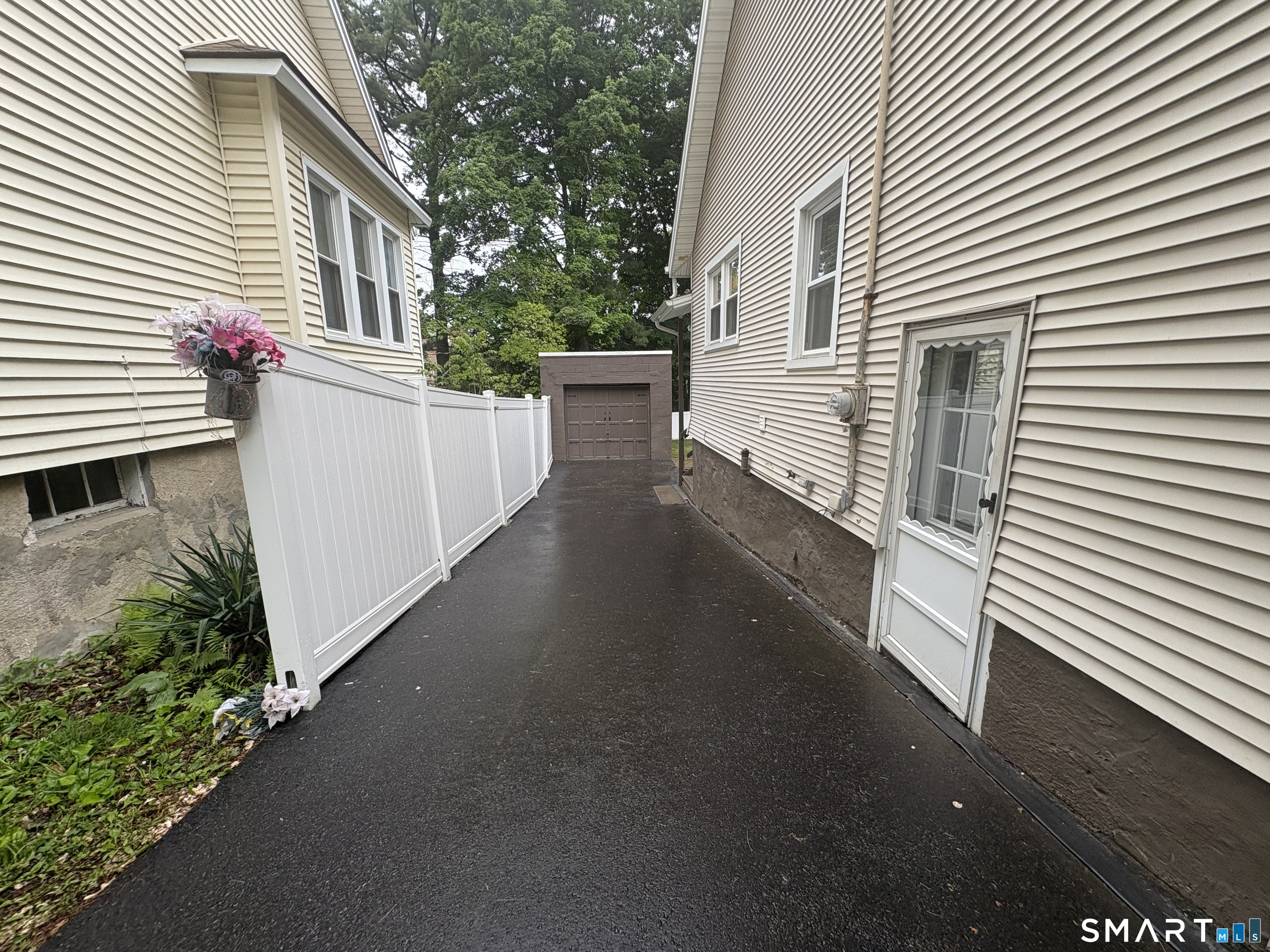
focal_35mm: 14
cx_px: 635
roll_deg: +2.5
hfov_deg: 102.1
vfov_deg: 85.7
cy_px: 476
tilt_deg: -9.7
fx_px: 514
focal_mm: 2.22
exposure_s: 1/181
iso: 40
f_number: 2.2
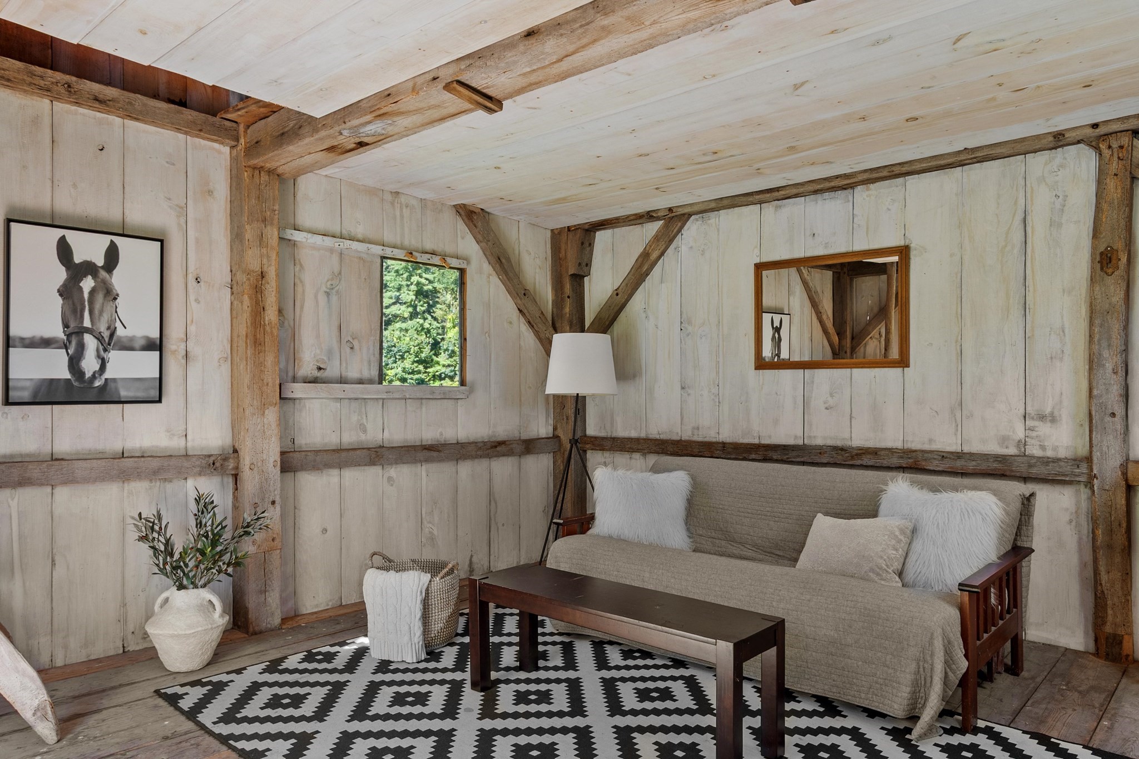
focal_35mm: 22
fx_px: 696
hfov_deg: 78.6
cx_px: 570
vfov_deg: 57.2
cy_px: 380
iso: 320
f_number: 8
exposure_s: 1/3
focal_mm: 15
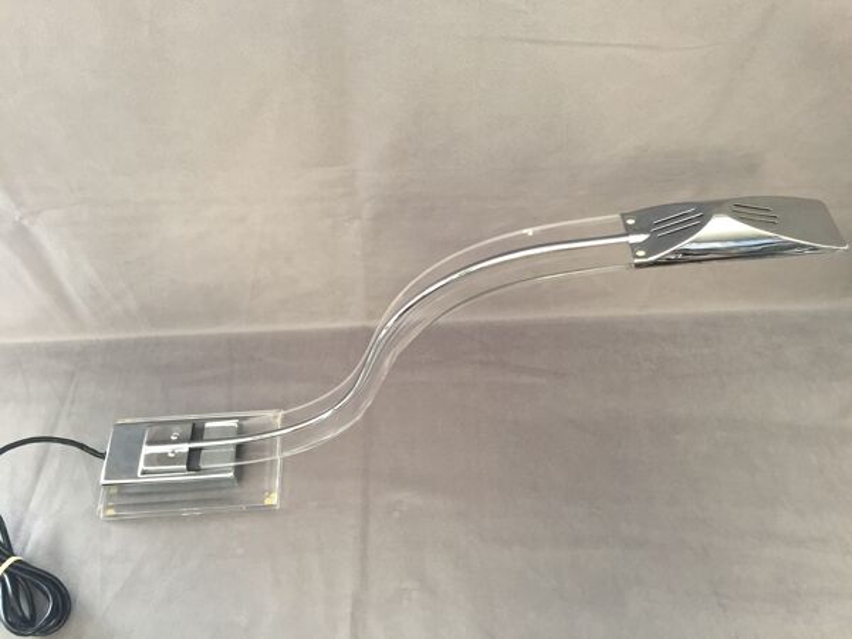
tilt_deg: -54.7
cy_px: 320
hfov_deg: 61.7
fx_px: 714
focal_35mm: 29
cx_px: 426
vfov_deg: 48.2
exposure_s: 1/33
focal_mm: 4.15
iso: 125
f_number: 2.2
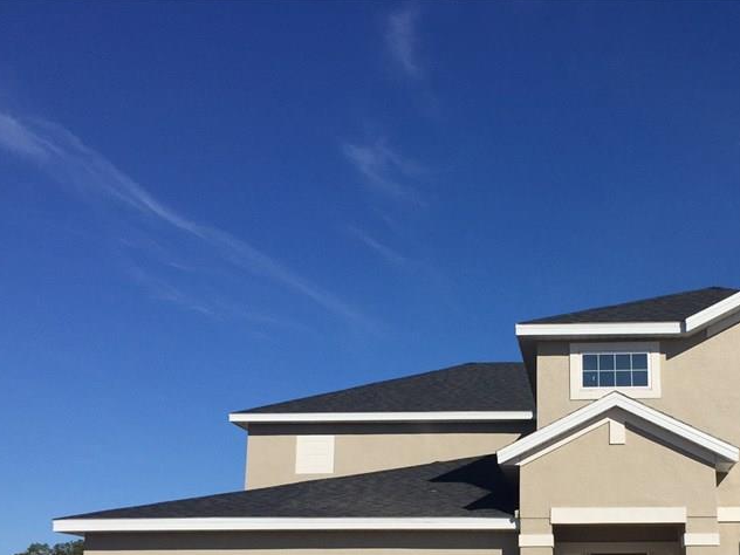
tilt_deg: +11.0
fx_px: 1005
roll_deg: +0.1
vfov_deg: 30.1
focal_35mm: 47
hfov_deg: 39.4
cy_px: 445
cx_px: 551
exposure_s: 1/4950
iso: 32
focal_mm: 4.15
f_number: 2.2
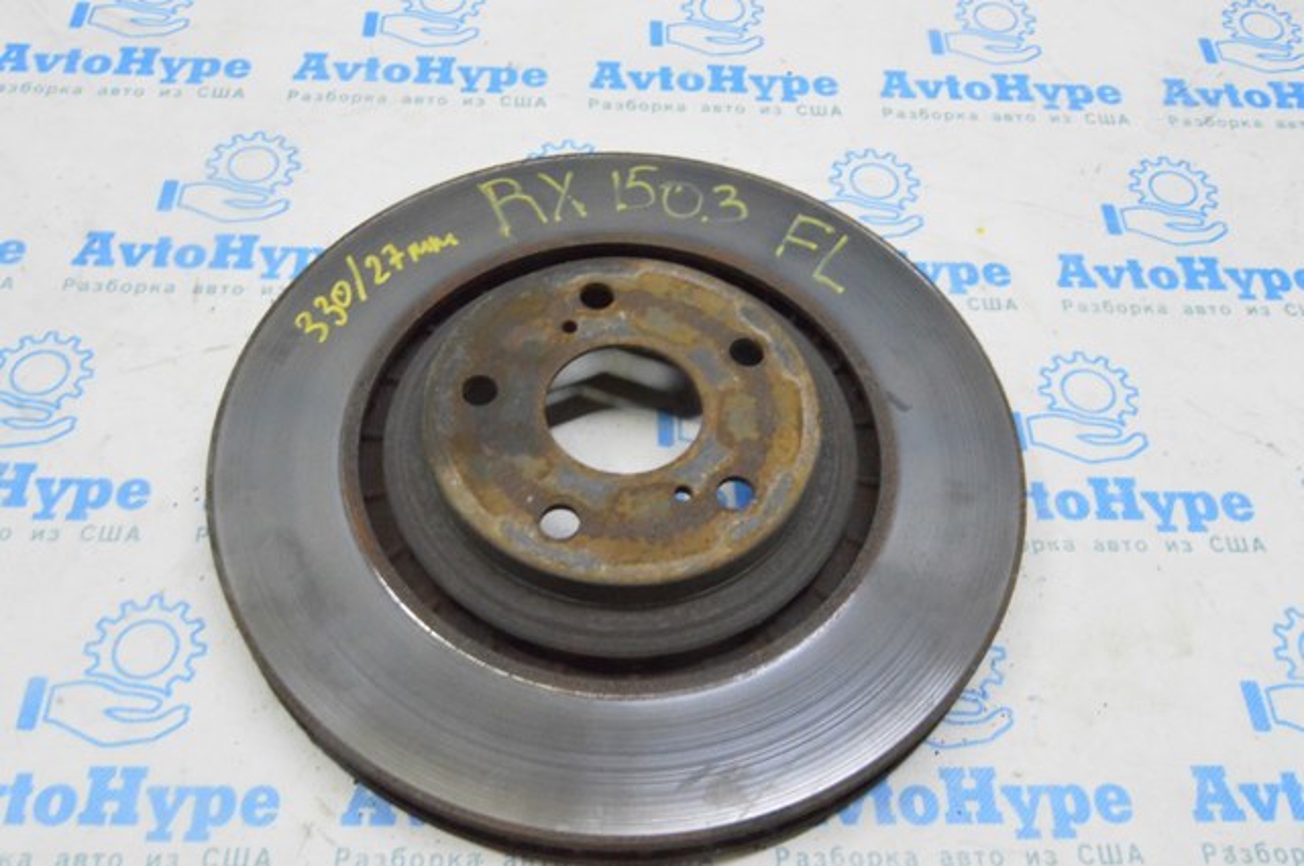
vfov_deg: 38.3
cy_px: 433
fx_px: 1248
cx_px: 652
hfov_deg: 55.2
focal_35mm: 34
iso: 6400
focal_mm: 23
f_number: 20
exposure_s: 1/15
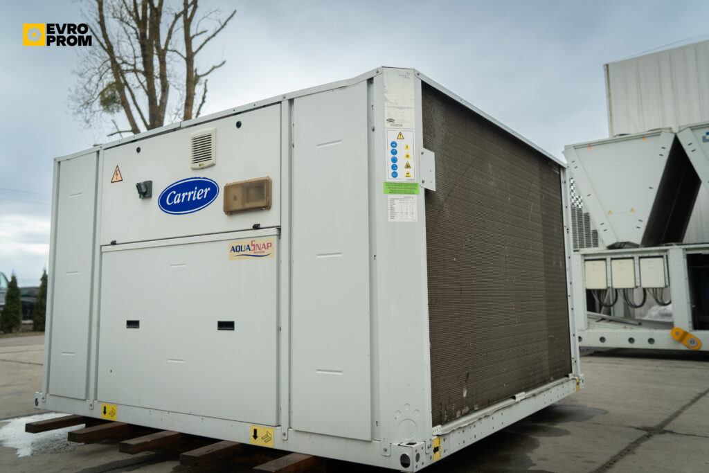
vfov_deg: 45.0
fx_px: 571
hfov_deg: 63.7
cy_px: 236
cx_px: 354
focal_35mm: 29
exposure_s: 1/800
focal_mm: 29
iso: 500
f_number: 4
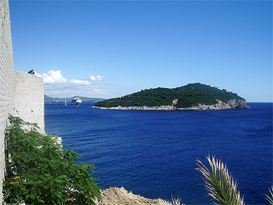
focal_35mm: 35
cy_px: 102
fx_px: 276
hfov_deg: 52.6
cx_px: 136
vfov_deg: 40.7
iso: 50
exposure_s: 1/500
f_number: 4.3
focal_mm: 5.8
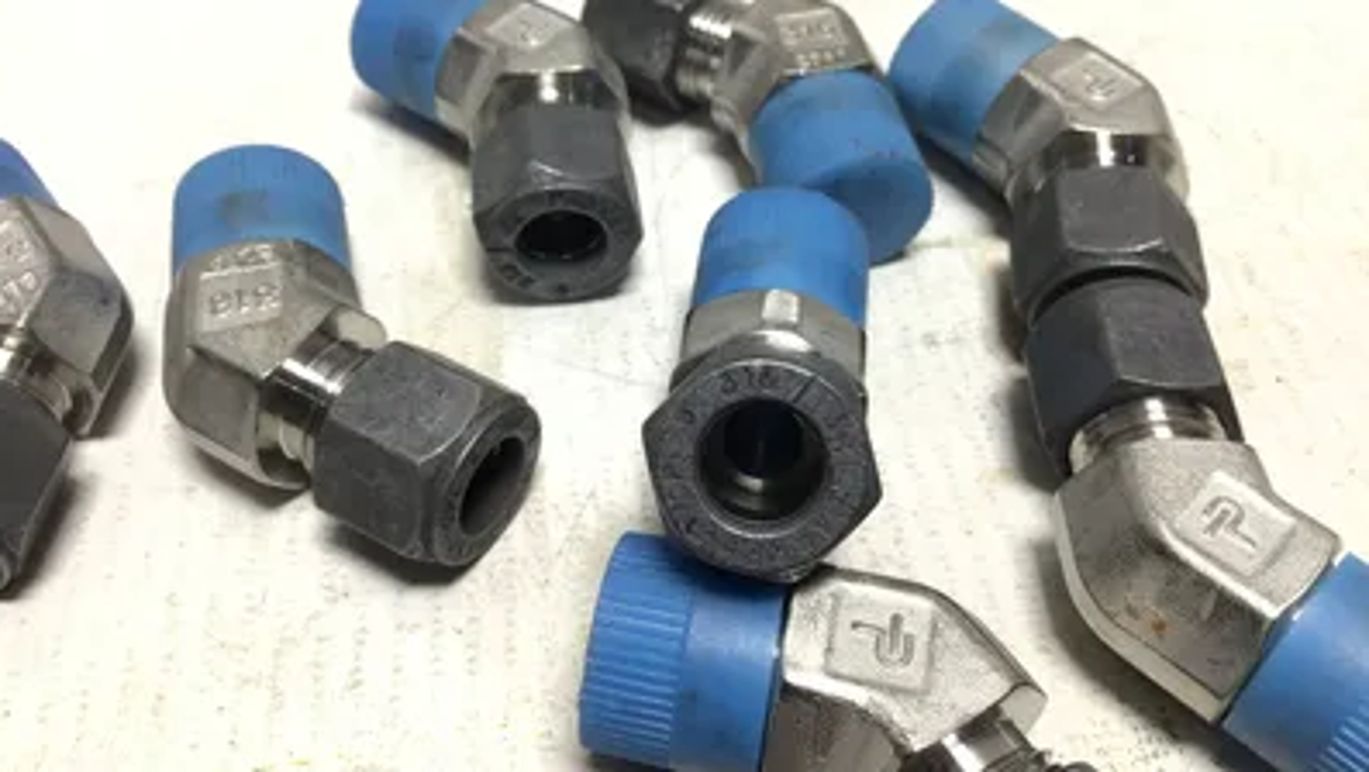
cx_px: 683
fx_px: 1235
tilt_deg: -47.9
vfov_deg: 34.6
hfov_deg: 58.0
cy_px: 296
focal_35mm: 34
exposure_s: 1/120
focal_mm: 3.3
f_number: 2.4
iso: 40
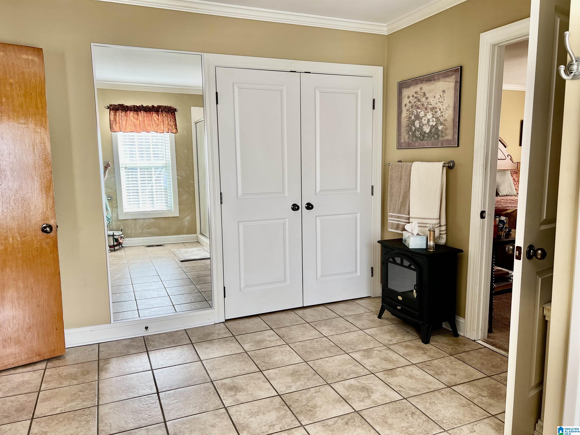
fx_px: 436
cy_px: 218
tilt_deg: -8.3
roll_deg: +0.5
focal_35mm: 26
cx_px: 290
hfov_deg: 67.3
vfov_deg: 53.1
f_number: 1.5
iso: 80
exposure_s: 1/121
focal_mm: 5.7
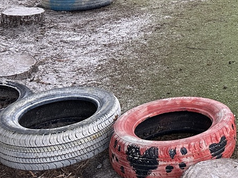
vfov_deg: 16.2
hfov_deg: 22.1
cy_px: -110
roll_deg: +1.9
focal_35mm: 81
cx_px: 294
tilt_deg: -4.6
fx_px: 557
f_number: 1.78
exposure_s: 1/121
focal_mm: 6.86
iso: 200
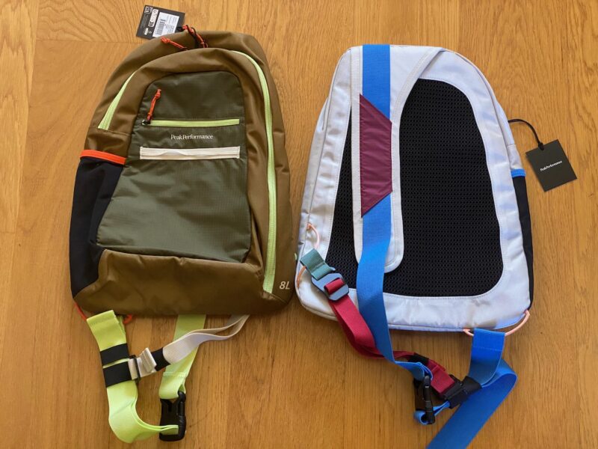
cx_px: 299
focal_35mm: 52
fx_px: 898
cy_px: 224
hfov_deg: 36.8
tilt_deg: -77.4
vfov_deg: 28.0
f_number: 2
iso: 500
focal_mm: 6
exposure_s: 1/50
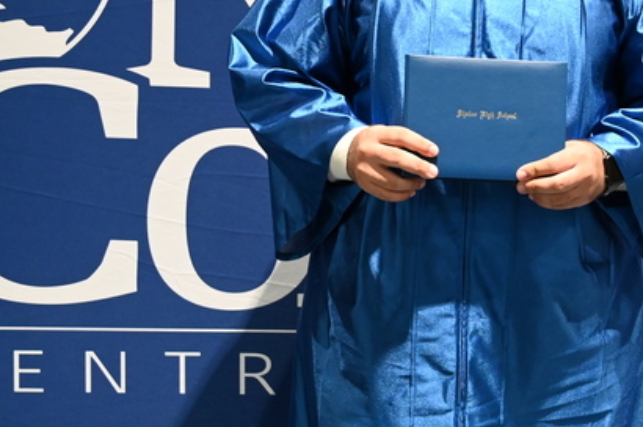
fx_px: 1872
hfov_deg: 19.4
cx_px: 419
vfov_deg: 12.9
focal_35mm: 105
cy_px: 35
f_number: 4
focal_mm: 42
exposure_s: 1/60
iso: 4500
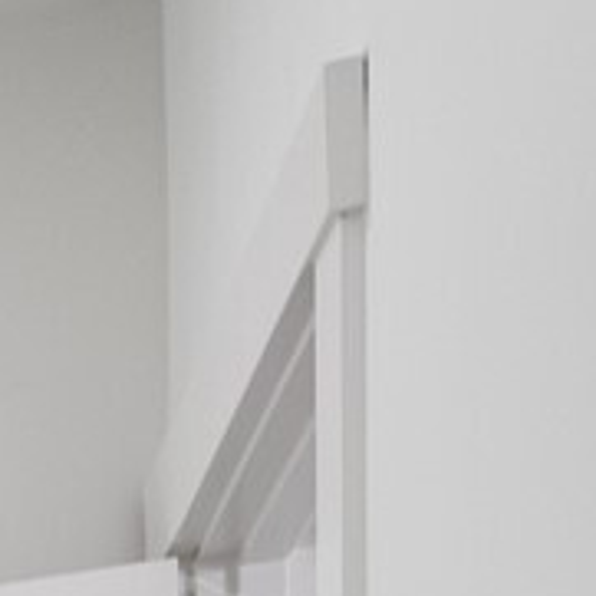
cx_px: -1668
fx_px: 2630
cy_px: 1482
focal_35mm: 135
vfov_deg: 10.8
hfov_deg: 8.3
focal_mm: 17
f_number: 2.8
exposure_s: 1/80
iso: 100
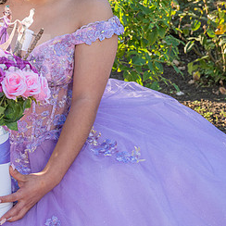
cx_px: -28
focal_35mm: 105
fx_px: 776
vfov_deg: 16.5
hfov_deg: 16.1
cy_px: 56
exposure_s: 1/200
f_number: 6.3
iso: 200
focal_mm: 52
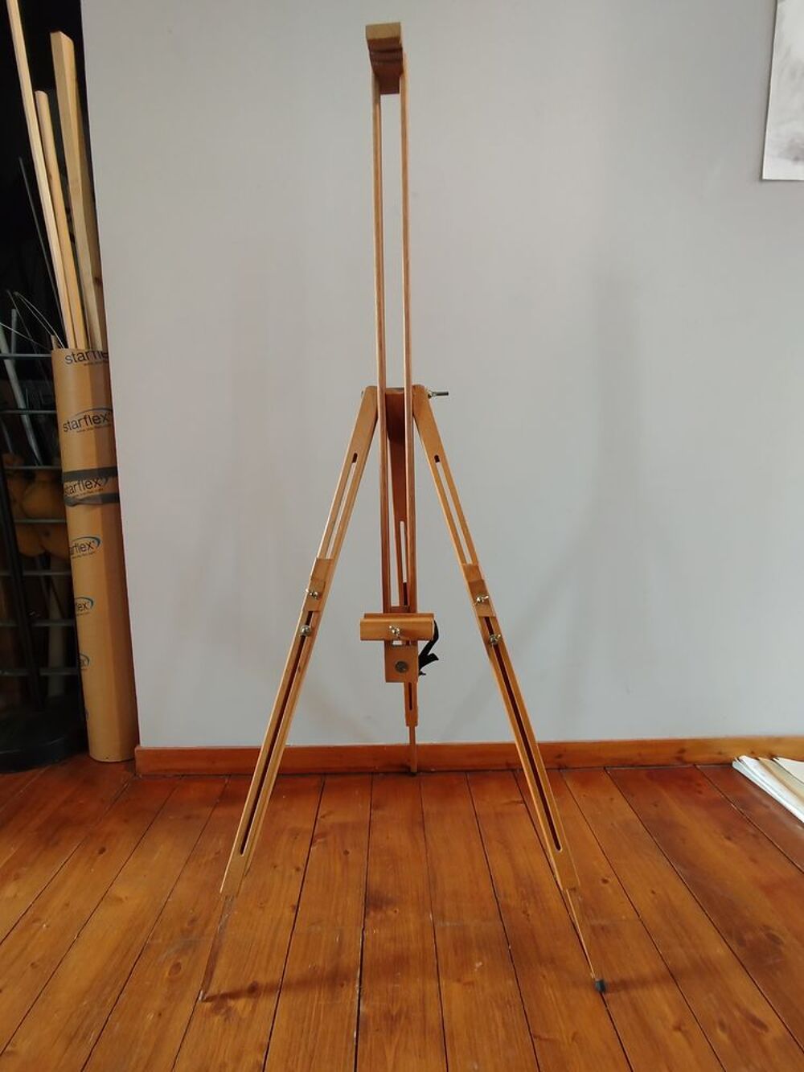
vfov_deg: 98.2
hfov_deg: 81.8
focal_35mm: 15
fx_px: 464
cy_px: 536
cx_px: 402
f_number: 2.2
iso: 125
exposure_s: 1/33
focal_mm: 1.65
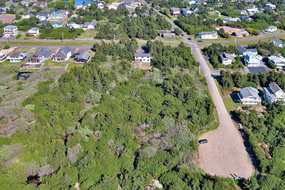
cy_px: 72
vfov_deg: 31.1
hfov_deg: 45.4
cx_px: 145
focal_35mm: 43
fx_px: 340
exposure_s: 1/800
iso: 100
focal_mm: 10.57
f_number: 2.8
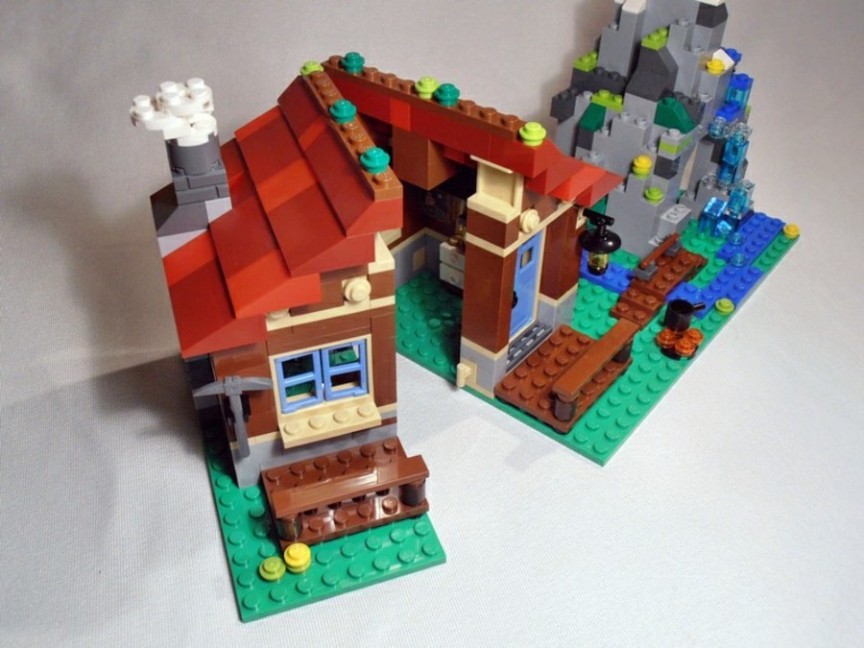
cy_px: 324
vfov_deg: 38.7
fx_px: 924
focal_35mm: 37
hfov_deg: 50.1
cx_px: 432
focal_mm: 6.61
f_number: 3.9
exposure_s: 1/40
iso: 125
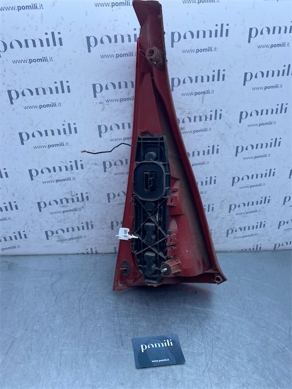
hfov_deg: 53.1
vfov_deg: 67.3
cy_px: 194
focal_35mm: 26
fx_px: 292
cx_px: 146
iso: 32
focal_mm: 4.25
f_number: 1.8
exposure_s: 1/965
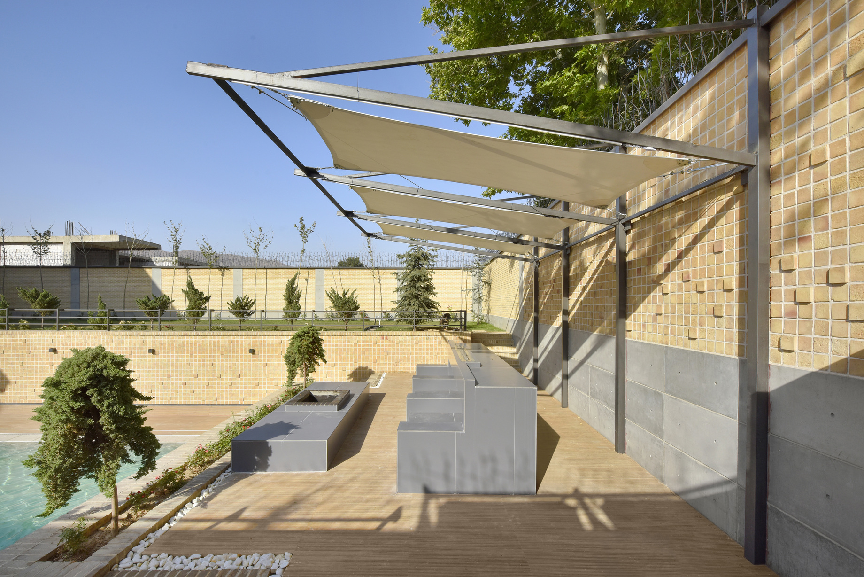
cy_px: 288
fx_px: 384
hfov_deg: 96.7
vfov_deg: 73.8
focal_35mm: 16
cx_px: 432
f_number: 11
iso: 200
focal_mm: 16
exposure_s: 1/125
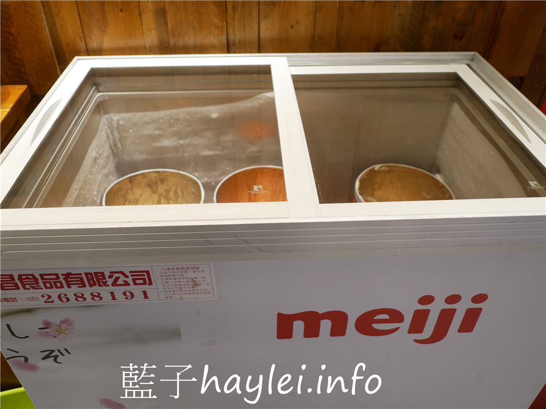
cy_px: 204
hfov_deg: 60.0
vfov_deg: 46.8
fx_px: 473
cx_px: 273
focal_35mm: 30
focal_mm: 15
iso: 400
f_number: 1.7
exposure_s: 1/60
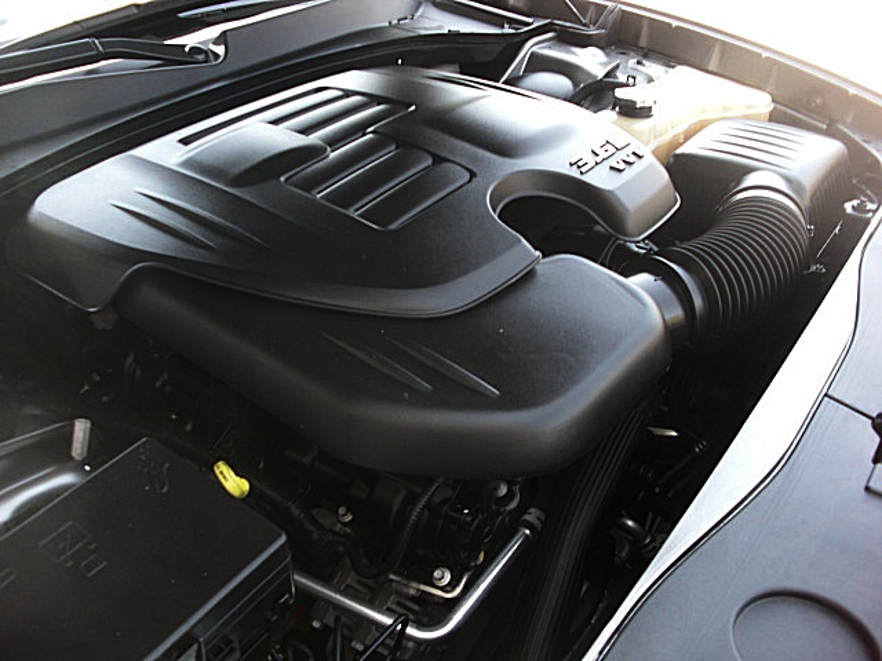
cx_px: 441
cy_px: 330
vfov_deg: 39.7
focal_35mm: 36
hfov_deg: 51.4
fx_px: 917
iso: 100
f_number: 2.8
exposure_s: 1/80
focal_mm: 6.3
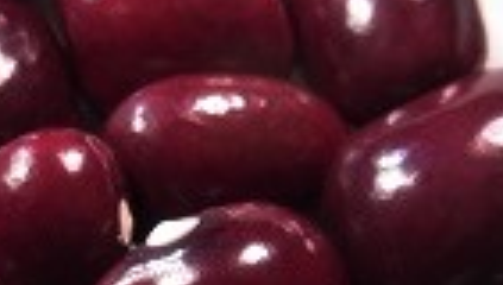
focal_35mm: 77
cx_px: 36
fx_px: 1029
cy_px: 324
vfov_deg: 15.3
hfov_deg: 26.4
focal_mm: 4.1
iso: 80
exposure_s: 1/100
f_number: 4
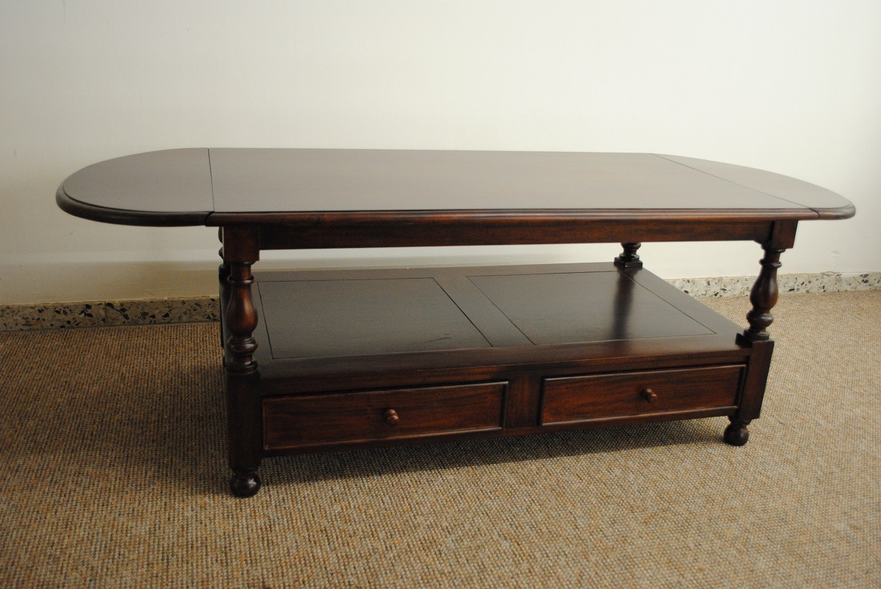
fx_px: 808
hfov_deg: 57.2
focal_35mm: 33
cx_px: 440
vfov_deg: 40.1
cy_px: 294
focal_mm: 22
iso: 900
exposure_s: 1/30
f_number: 4
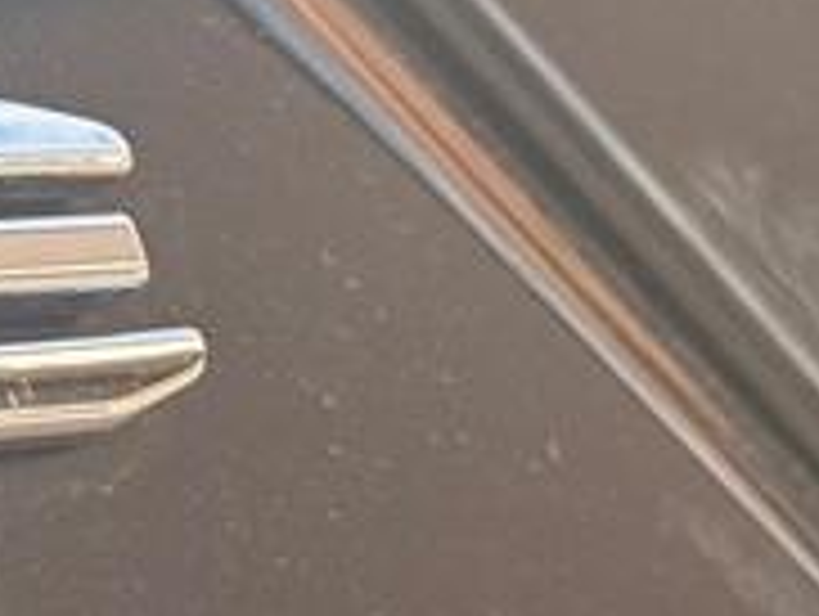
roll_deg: -1.0
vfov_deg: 4.4
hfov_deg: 5.7
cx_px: -1040
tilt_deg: -1.9
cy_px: 270
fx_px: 7984
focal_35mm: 337
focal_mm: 6.76
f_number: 1.78
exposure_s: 1/939
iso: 64
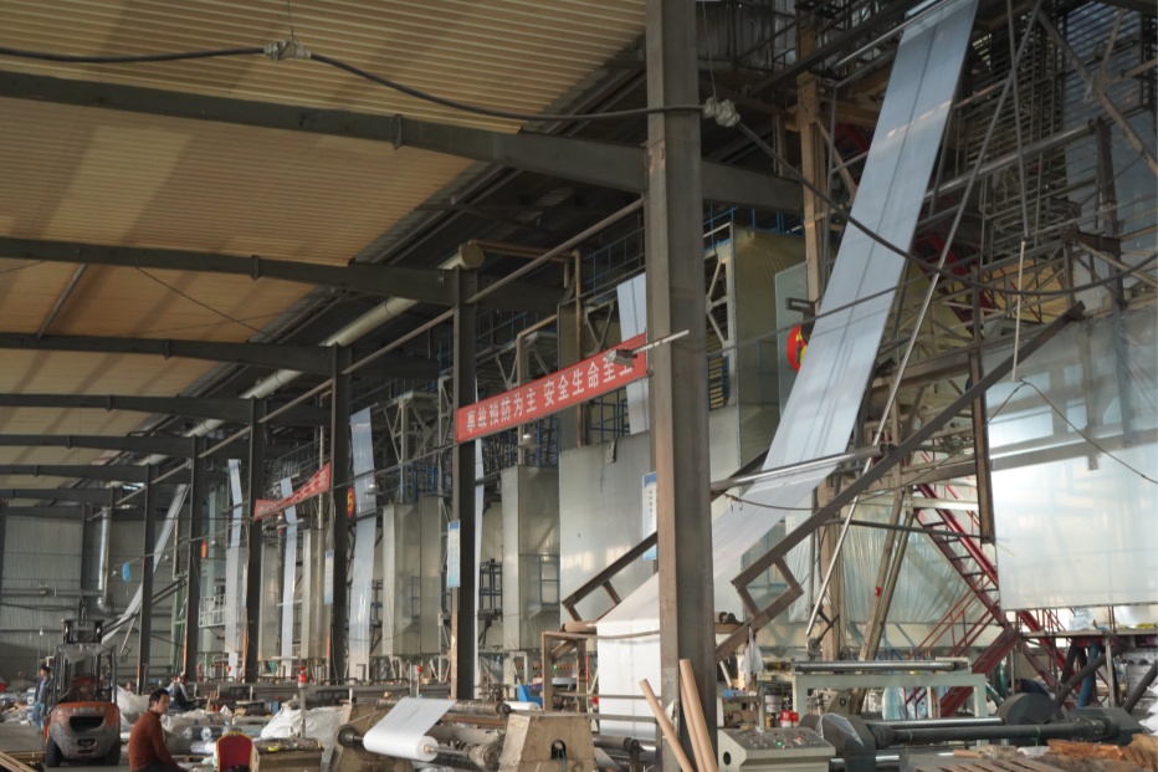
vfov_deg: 35.0
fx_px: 1222
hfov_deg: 50.7
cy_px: 386
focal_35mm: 38
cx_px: 579
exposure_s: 1/40
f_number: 4
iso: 4000
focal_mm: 38
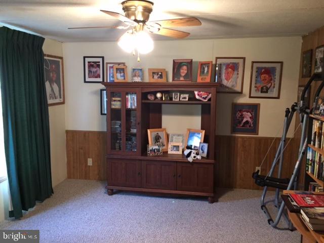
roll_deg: -0.4
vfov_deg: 48.2
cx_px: 162
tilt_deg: -6.8
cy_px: 122
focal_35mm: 29
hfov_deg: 61.7
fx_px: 271
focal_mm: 4.15
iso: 250
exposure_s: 1/30
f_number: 2.2
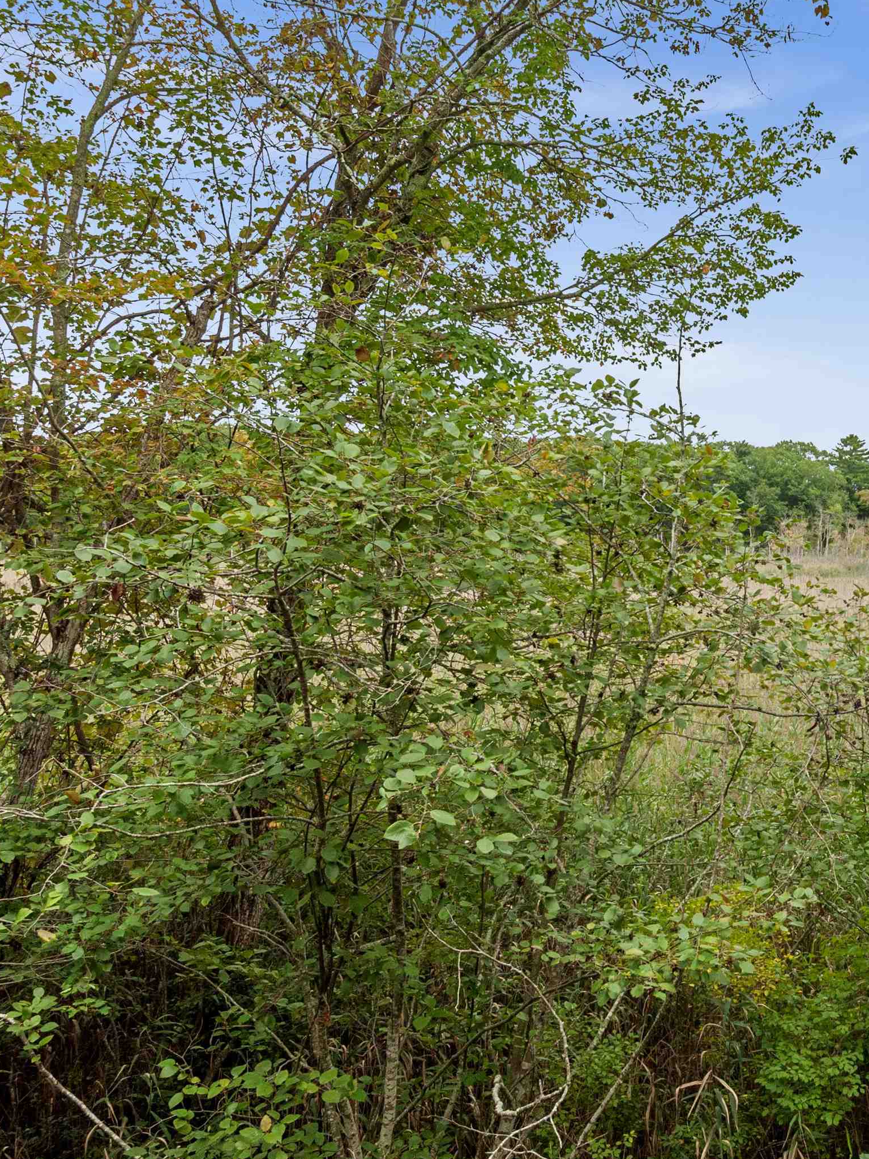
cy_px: 580
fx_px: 1741
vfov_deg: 36.8
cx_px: 866
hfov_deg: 26.6
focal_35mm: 52
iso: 200
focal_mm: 24
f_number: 11
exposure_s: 1/80
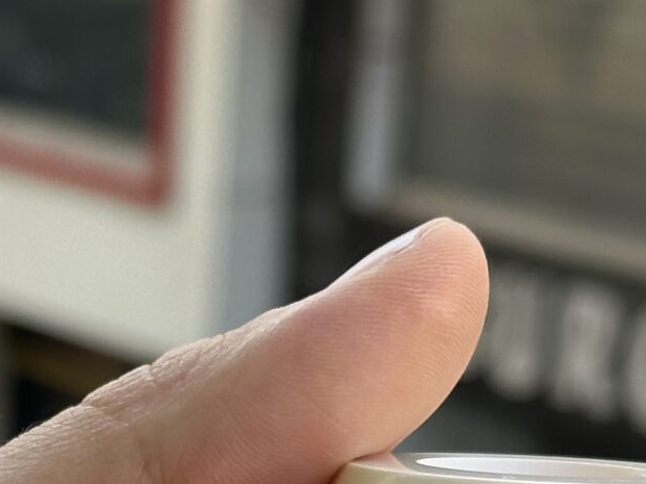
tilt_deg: -18.8
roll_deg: -2.0
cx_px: -105
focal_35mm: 198
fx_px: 3693
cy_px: 868
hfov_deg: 9.9
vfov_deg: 7.3
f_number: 1.78
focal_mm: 6.86
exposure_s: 1/516
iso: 64
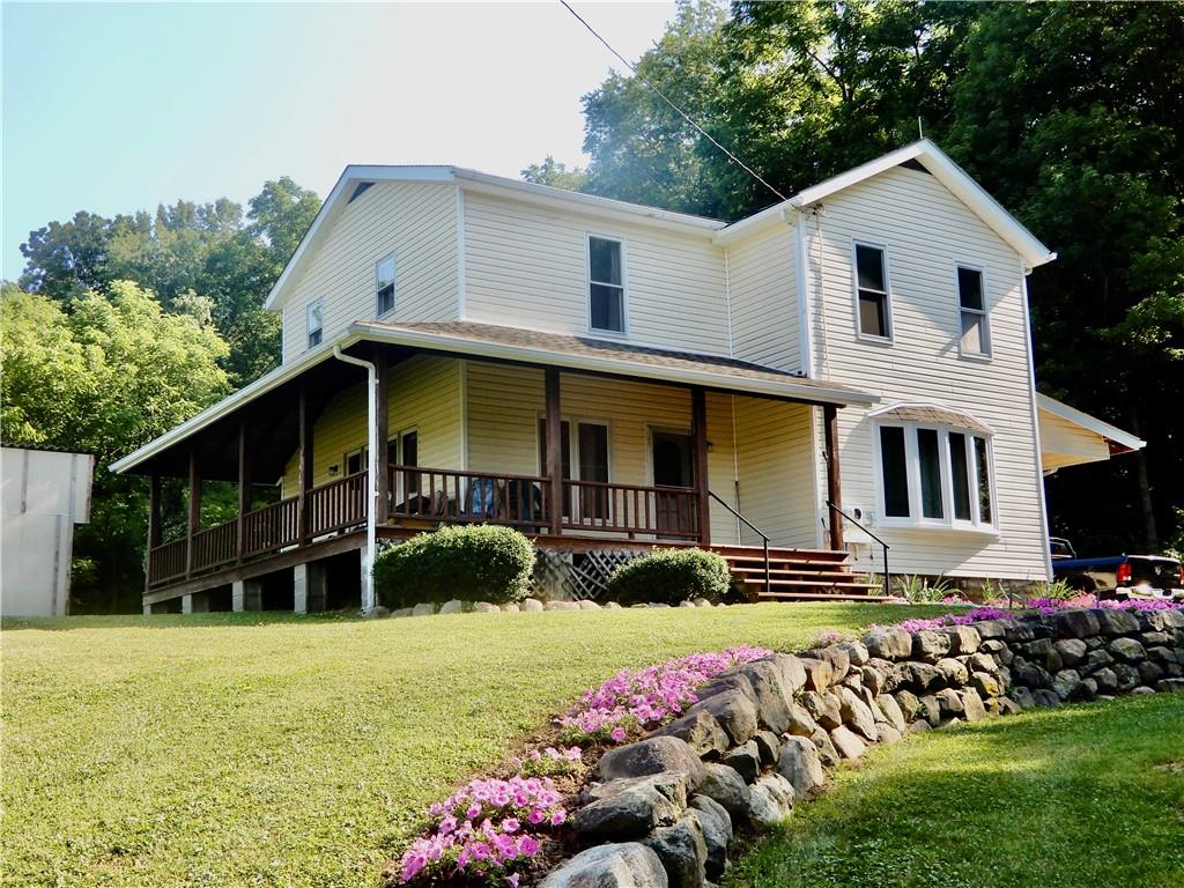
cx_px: 592
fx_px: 1437
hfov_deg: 44.8
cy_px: 444
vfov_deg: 34.3
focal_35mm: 42
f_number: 4
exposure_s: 1/250
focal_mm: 7.5
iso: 80
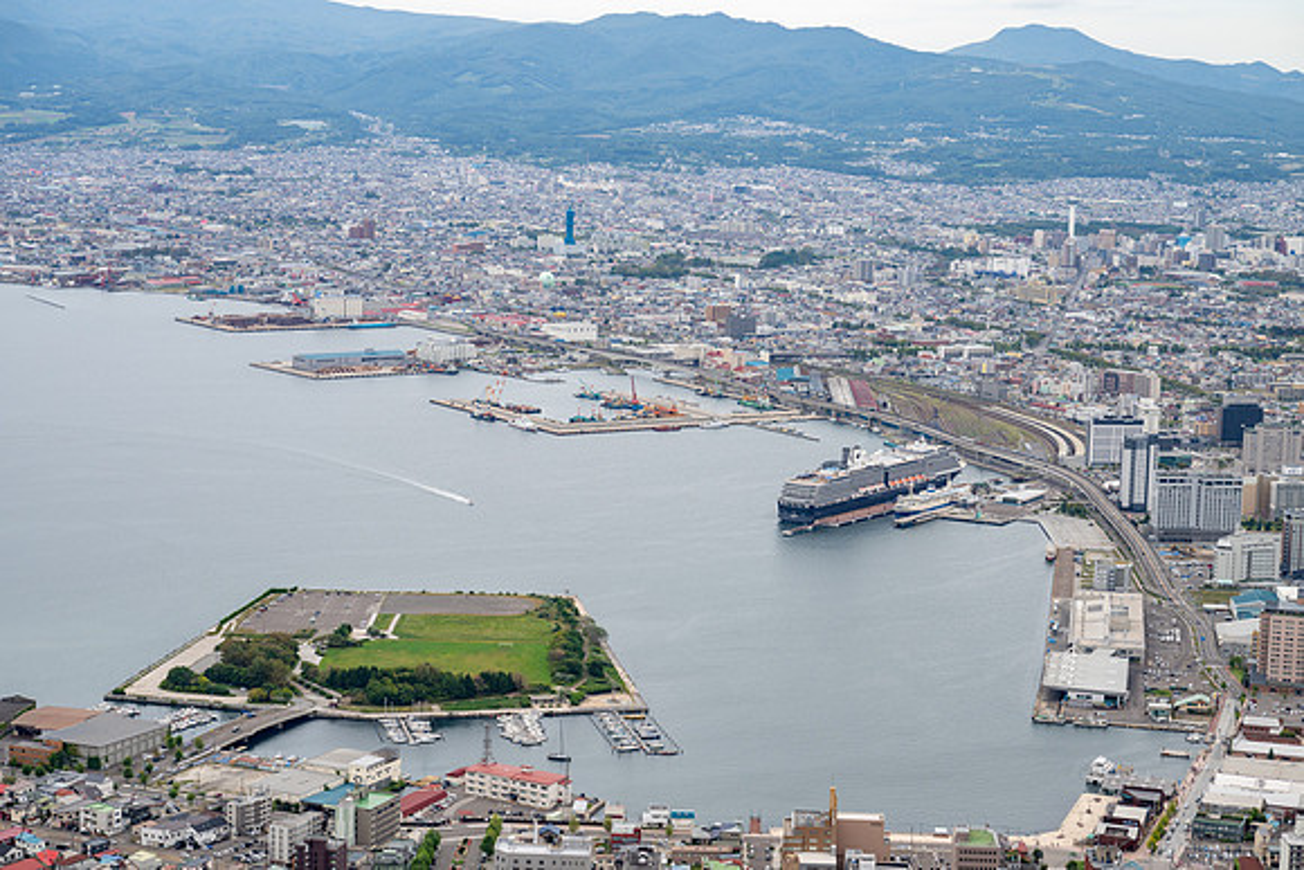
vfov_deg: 19.5
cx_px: 652
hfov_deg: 28.8
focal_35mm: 70
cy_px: 435
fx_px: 2536
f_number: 8
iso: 200
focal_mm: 70
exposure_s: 1/125
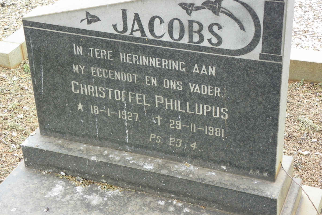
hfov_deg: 27.3
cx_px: 161
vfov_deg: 18.4
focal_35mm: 74
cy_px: 98
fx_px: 662
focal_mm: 12.6
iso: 64
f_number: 3.5
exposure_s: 1/60
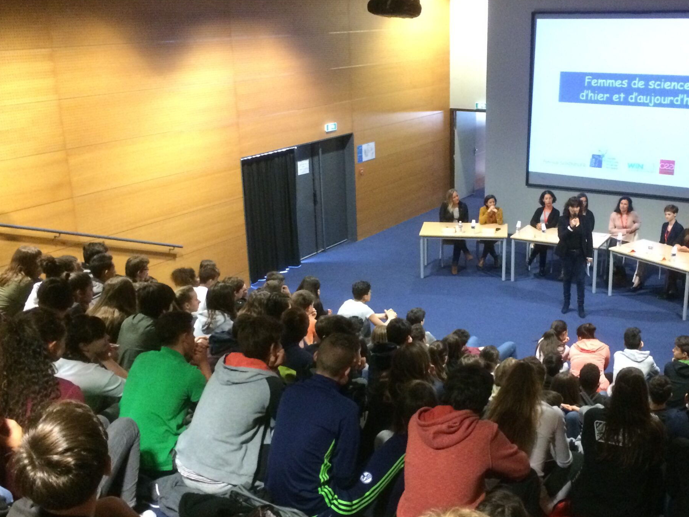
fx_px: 816
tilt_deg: -19.0
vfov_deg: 35.1
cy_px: 278
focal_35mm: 41
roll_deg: +2.6
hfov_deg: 45.5
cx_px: 418
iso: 400
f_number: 2.2
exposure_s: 1/17
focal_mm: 4.15
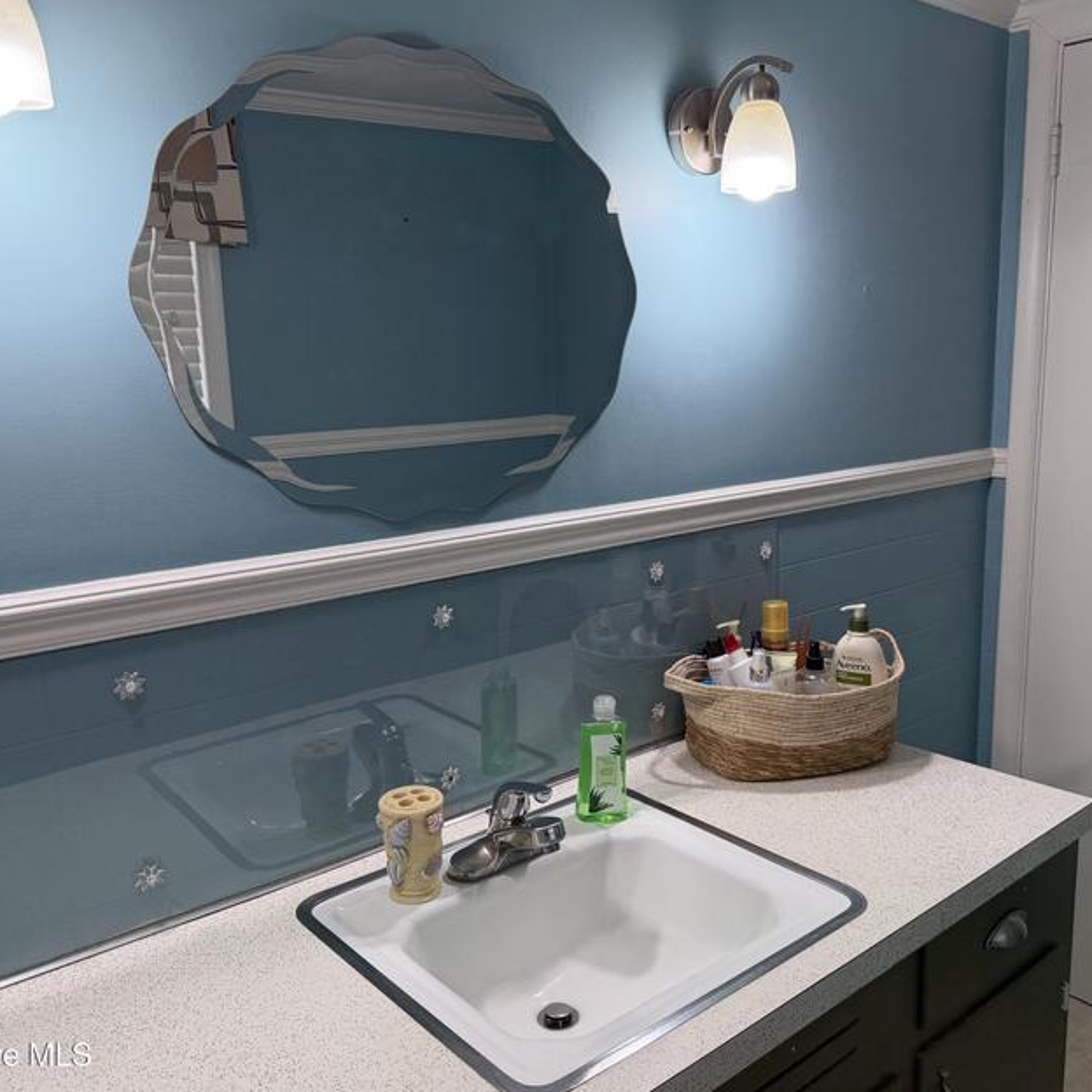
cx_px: 599
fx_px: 1035
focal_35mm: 29
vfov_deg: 55.6
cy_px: 546
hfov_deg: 55.5
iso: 100
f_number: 1.78
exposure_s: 1/183
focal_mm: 6.76
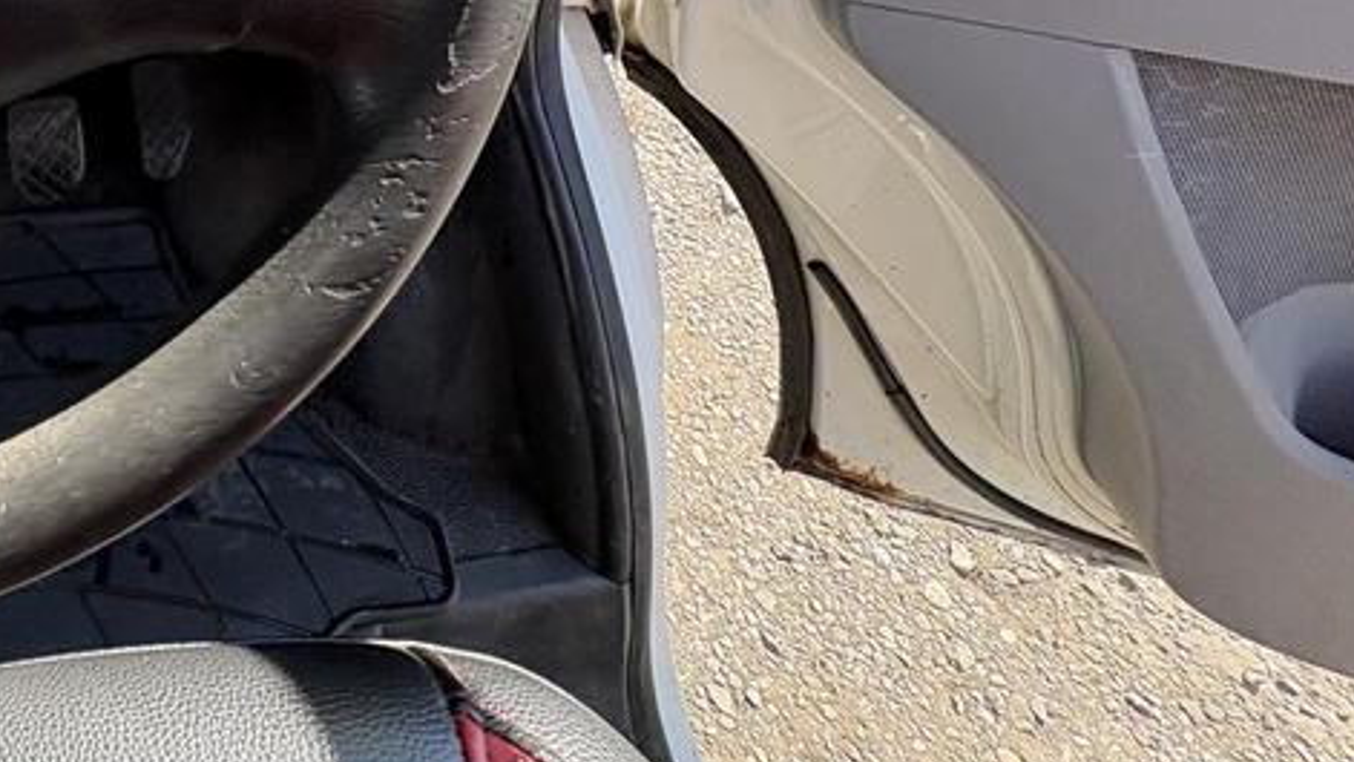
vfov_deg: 32.7
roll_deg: +2.8
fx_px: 1041
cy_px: -164
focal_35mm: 29
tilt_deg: -24.7
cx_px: 103
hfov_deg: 55.9
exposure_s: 1/167
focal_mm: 2.22
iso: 64
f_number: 2.2
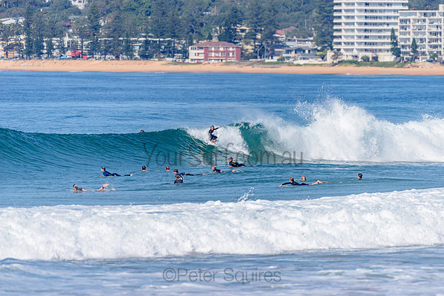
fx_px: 6168
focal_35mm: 500
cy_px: 148
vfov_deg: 2.8
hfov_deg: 4.1
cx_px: 222
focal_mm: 500
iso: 110
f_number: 5.6
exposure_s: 1/2000
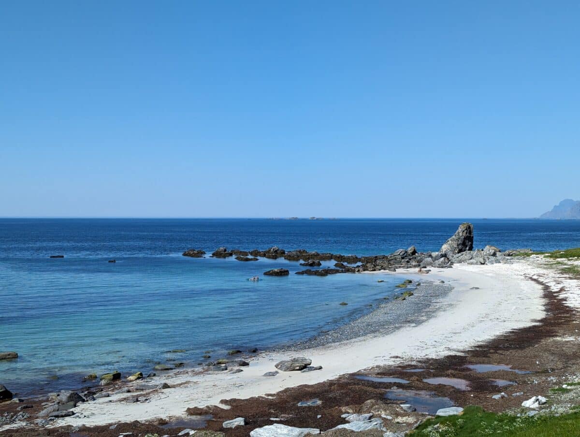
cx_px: 290
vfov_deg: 30.3
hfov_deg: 39.6
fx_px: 806
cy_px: 218
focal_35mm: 48
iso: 59
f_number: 1.85
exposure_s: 1/2451
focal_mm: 6.81
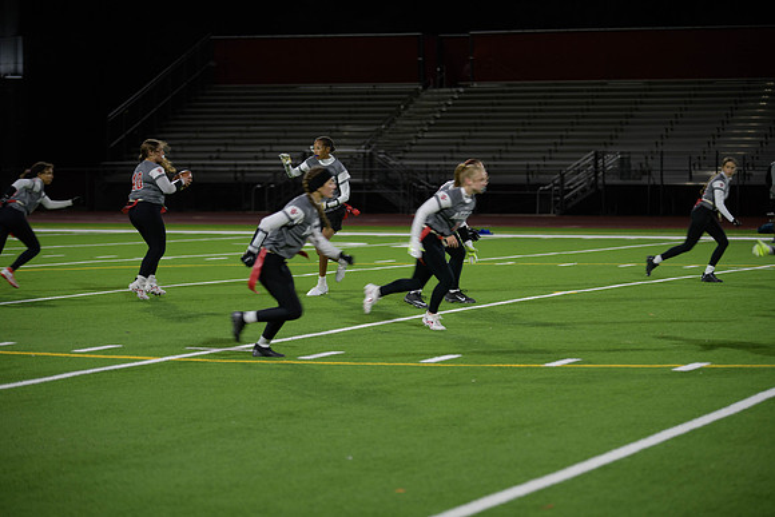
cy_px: 258
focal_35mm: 112
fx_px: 2412
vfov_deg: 12.2
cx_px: 388
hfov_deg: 18.3
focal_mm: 112
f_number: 2.8
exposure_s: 1/200
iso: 640
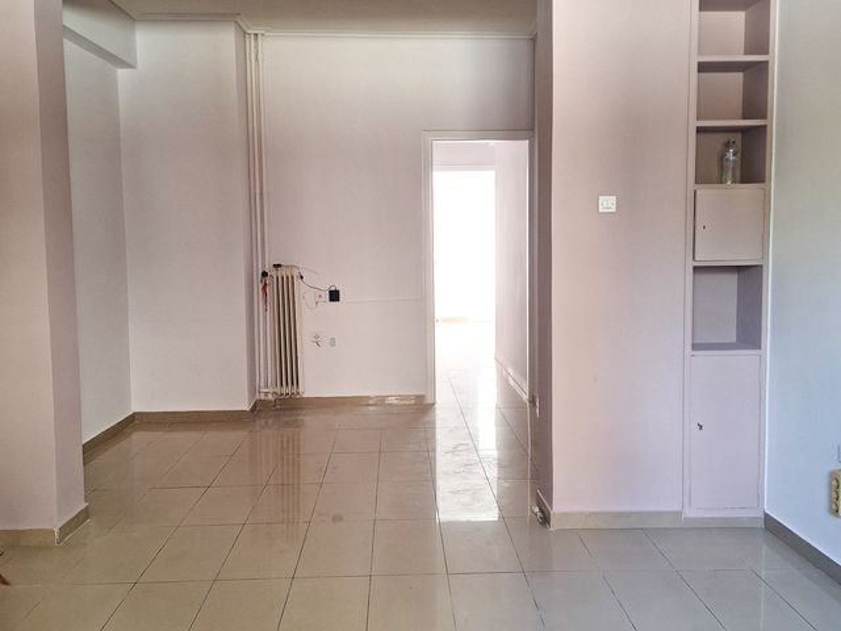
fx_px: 559
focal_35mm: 23
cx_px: 420
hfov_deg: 73.9
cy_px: 316
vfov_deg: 58.9
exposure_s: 1/40
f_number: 1.8
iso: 100
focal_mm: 5.54
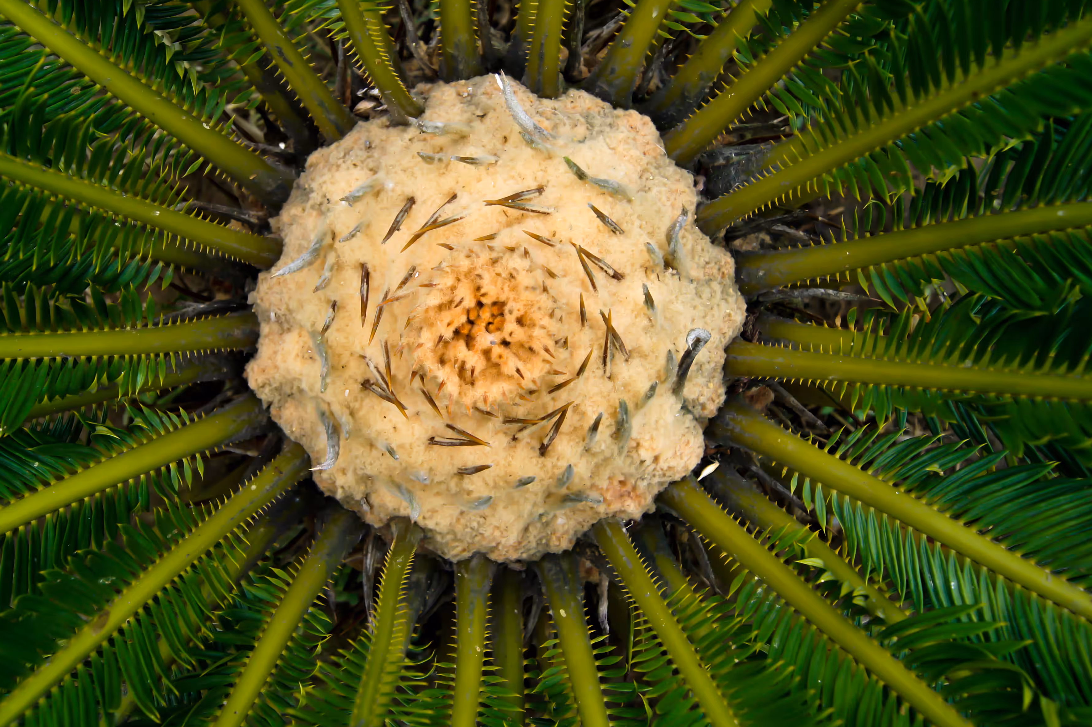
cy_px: 314
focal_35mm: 35
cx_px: 484
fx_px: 1061
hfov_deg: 54.3
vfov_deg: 37.7
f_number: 7.1
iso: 200
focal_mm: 18
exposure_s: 1/40
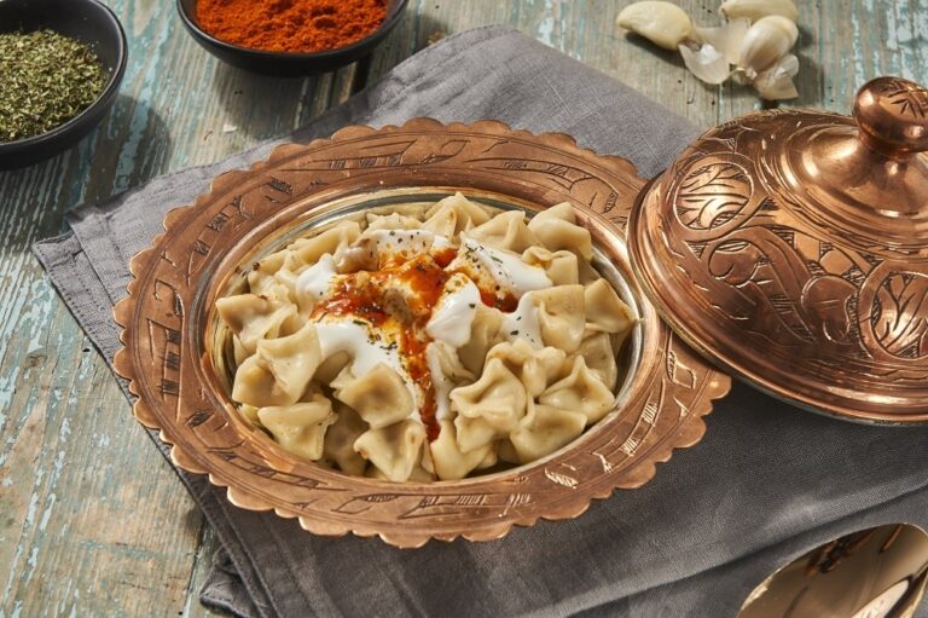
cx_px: 464
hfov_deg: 21.3
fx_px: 2473
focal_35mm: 96
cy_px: 309
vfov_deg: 14.2
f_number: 9
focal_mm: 64
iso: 100
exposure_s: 1/125
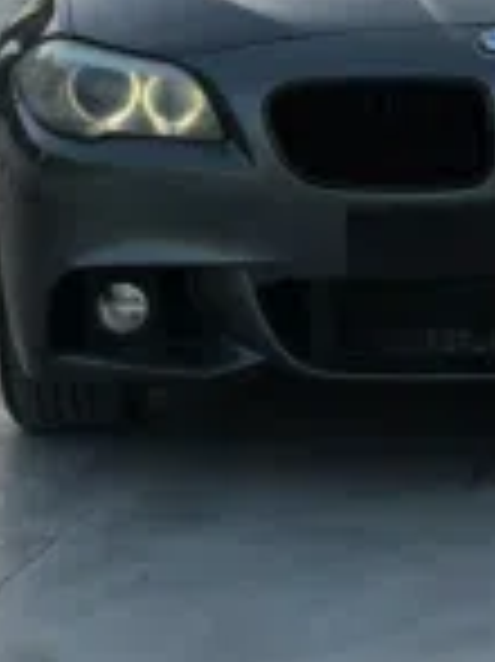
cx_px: 482
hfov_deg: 7.0
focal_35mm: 210
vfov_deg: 9.3
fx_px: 4010
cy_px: -158
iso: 25
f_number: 2.8
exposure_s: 1/121
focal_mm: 9
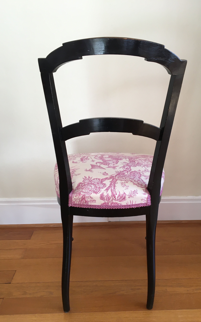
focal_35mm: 31
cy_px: 161
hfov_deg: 40.5
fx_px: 272
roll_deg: -0.9
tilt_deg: -18.6
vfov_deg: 61.2
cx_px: 113
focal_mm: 4.15
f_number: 2.2
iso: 32
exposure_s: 1/33
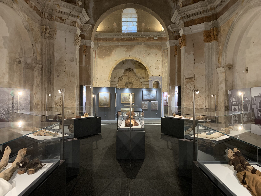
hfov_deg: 67.3
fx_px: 196
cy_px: 98
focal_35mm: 26
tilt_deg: -0.4
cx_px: 130
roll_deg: +0.1
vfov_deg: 53.1
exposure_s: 1/25
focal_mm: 4.25
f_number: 1.8
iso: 400
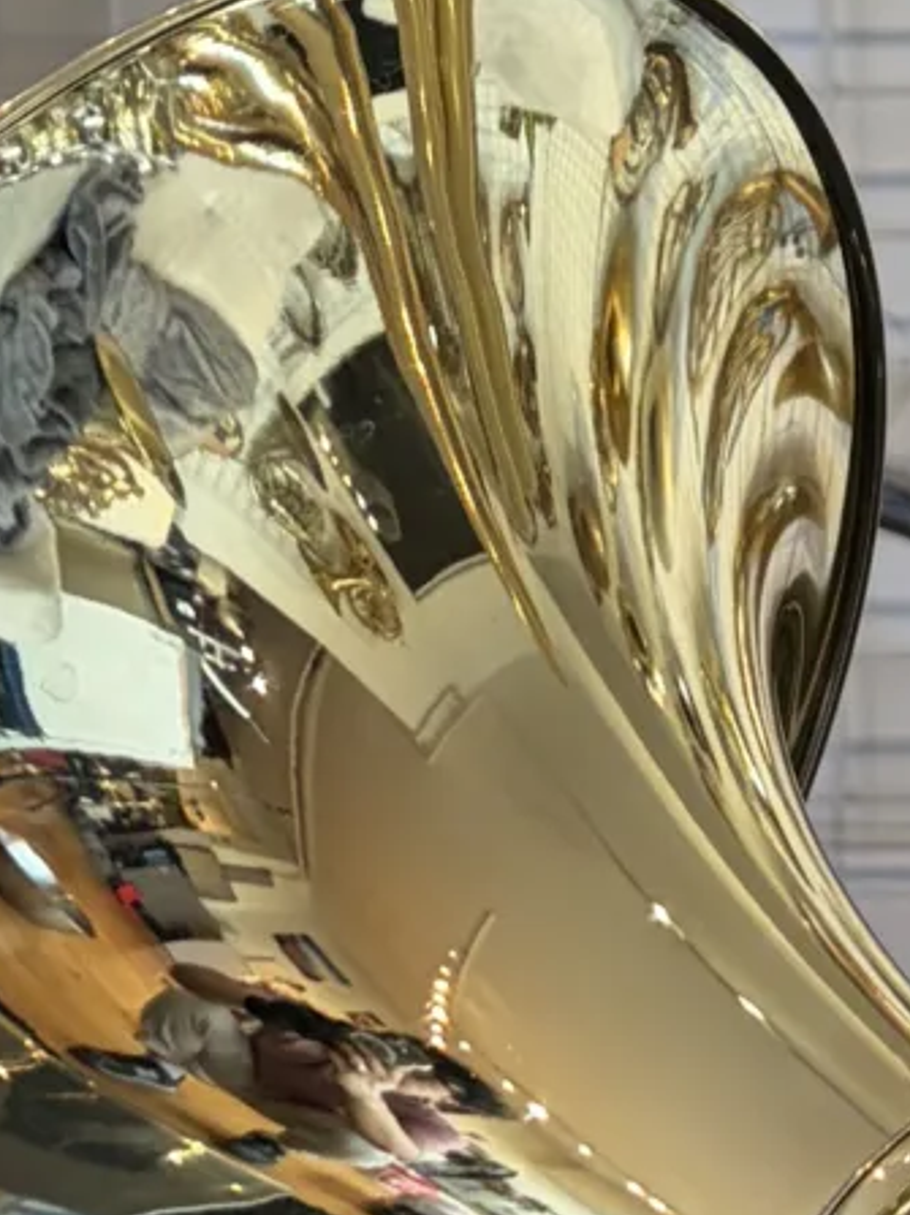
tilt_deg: -4.9
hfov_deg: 9.4
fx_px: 5225
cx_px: 1763
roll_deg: +0.5
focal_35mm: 149
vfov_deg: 13.2
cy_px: 182
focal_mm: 5.96
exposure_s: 1/120
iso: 100
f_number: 1.6
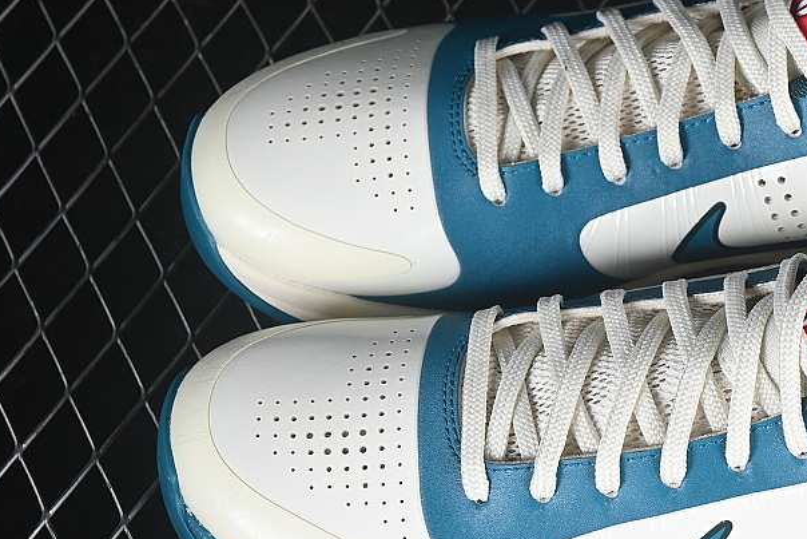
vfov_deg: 10.2
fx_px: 3004
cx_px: 704
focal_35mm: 134
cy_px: 328
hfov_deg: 15.2
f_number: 7.1
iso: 160
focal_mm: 50
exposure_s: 1/80
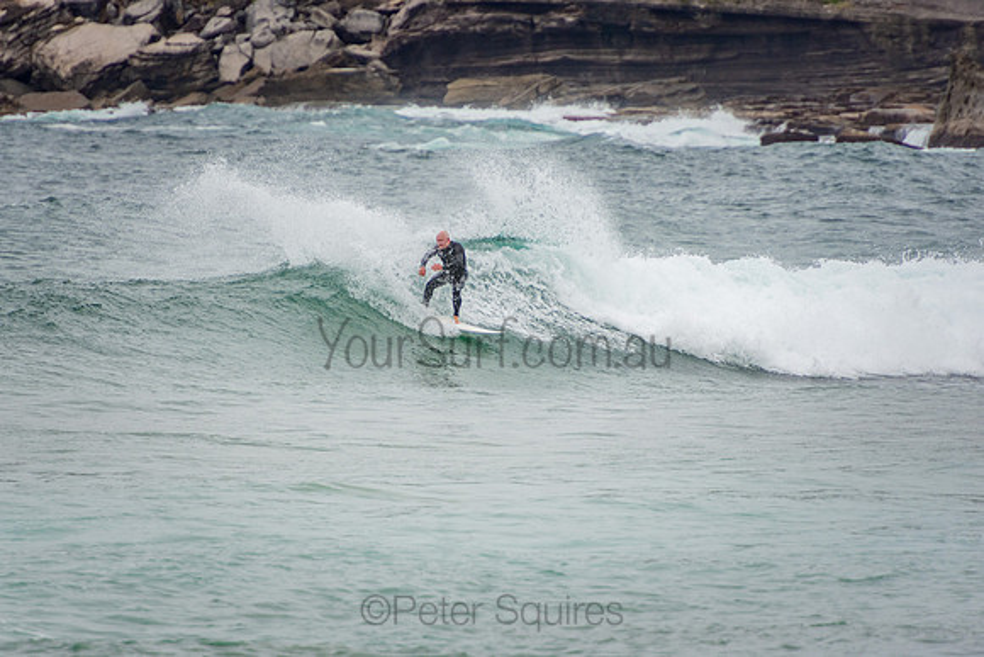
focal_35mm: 585
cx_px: 492
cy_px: 328
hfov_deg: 3.5
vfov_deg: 2.4
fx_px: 15993
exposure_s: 1/1600
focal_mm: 390
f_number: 5.6
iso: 280
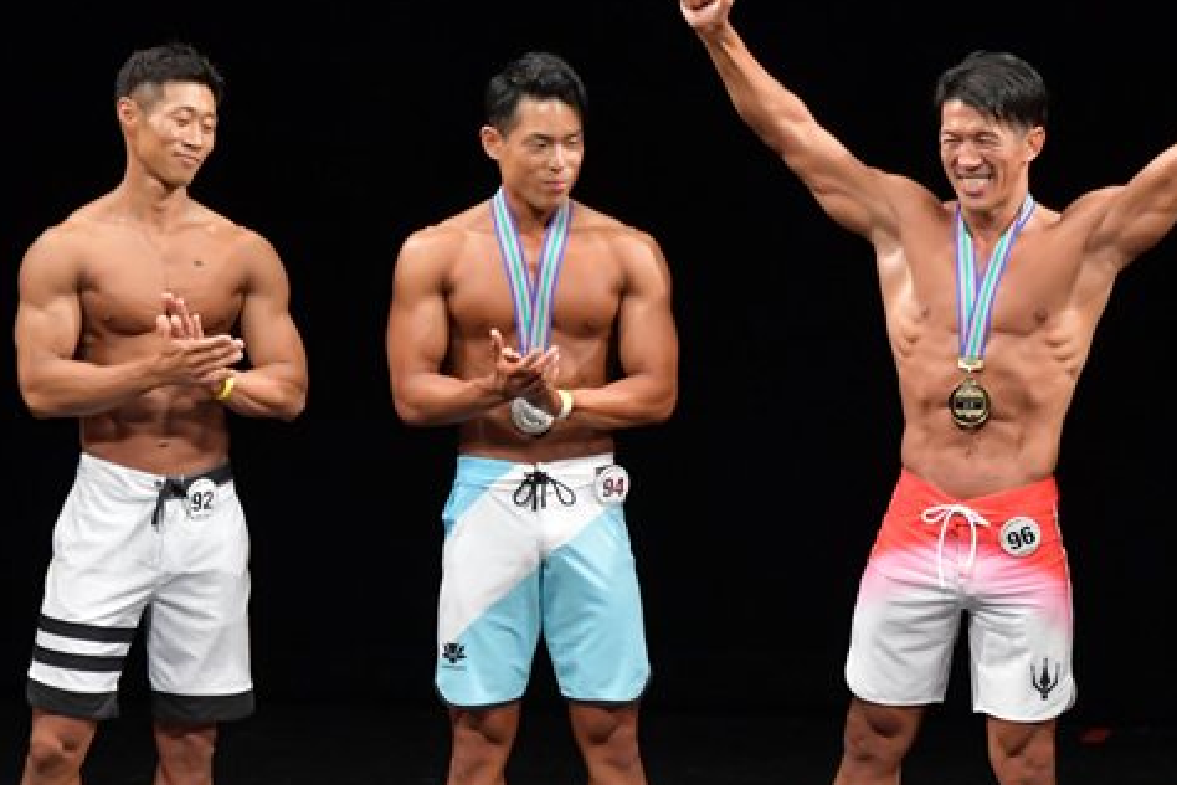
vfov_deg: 3.5
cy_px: 584
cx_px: 796
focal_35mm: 392
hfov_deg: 5.3
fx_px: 12815
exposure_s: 1/400
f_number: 5.6
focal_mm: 160
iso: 3200
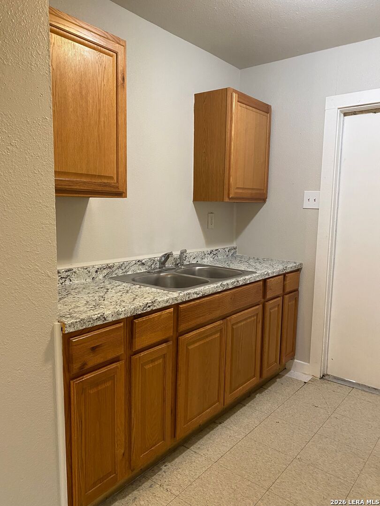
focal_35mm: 26
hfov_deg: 53.1
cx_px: 190
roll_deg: -0.1
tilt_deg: -8.6
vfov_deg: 67.3
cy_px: 253
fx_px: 381
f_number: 1.8
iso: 200
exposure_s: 1/60
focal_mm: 4.25
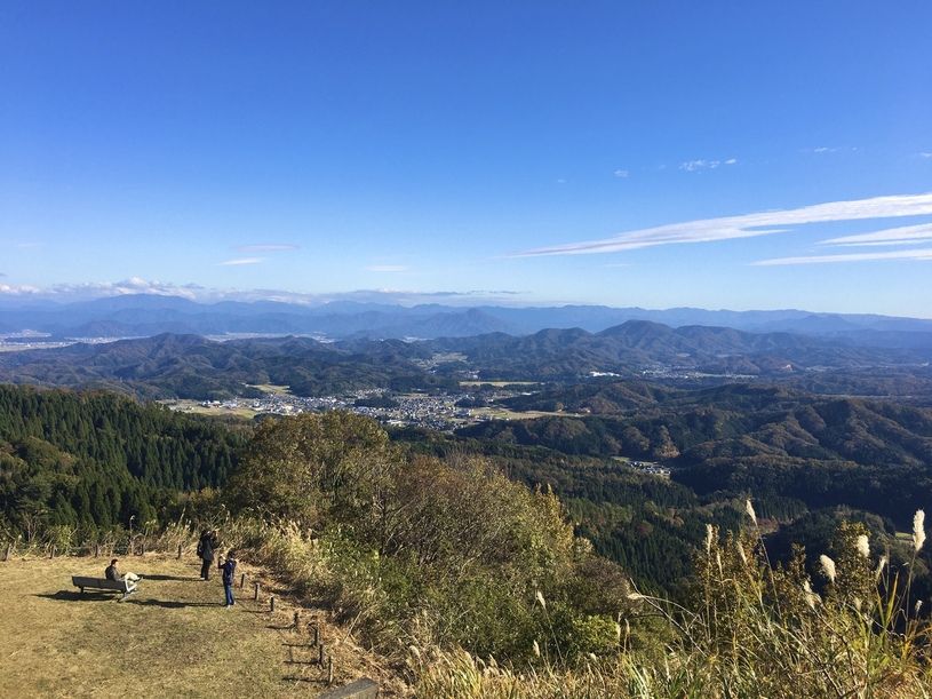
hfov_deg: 61.7
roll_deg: -0.7
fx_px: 781
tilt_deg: -3.5
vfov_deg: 48.2
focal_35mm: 29
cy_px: 350
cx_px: 466
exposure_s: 1/1570
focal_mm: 4.15
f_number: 2.2
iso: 25
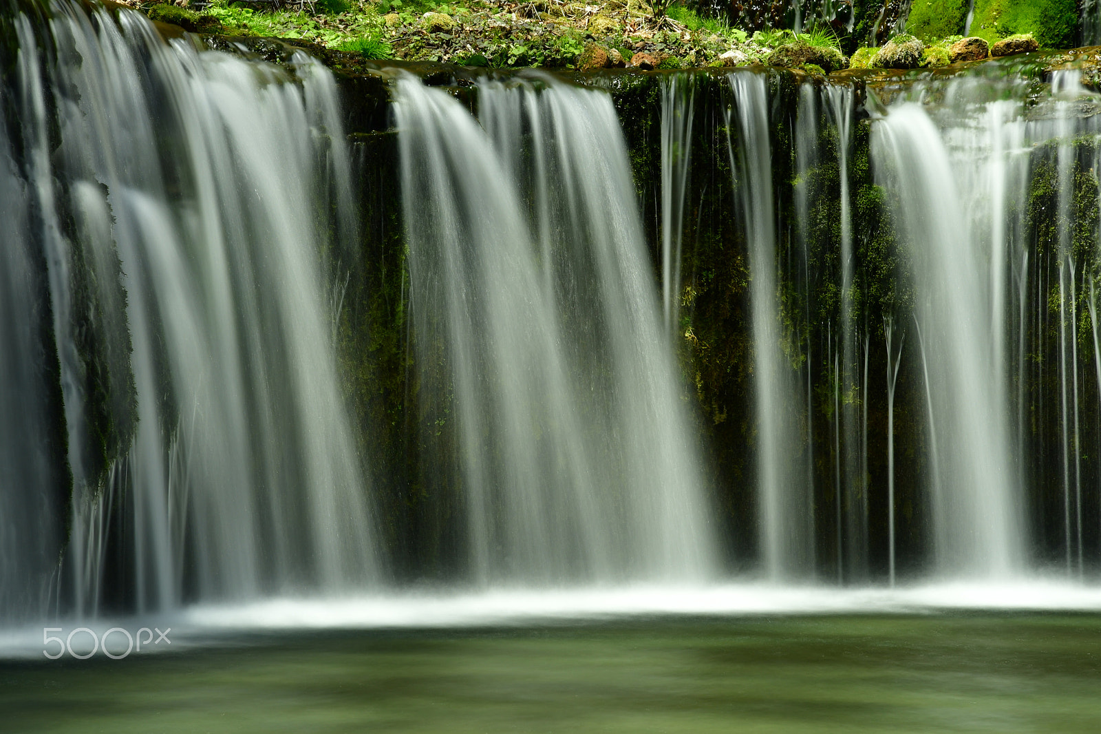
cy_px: 367
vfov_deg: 11.4
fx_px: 3669
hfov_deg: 17.1
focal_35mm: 120
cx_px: 550
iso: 100
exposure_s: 5
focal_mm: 80
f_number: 11
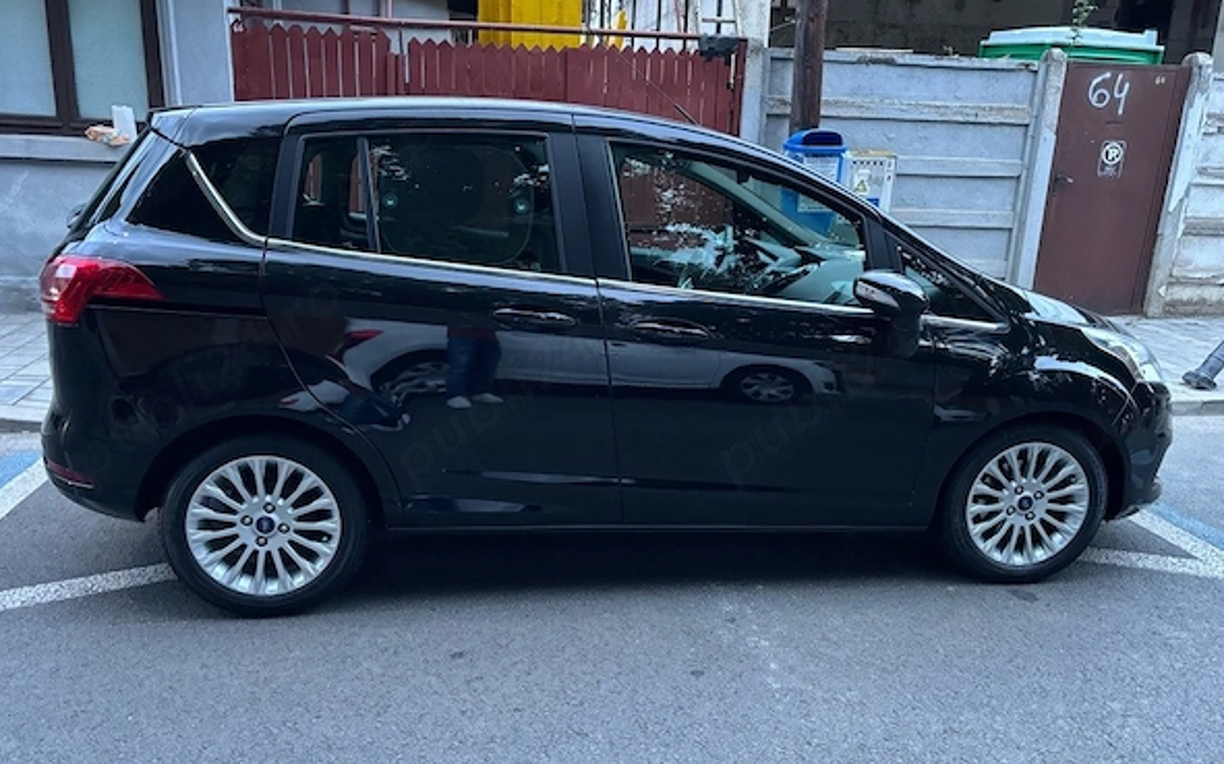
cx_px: 611
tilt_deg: -14.6
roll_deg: -1.2
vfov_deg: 44.5
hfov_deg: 66.5
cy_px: 389
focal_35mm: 28
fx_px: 934
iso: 640
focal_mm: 5.96
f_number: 1.6
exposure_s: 1/37
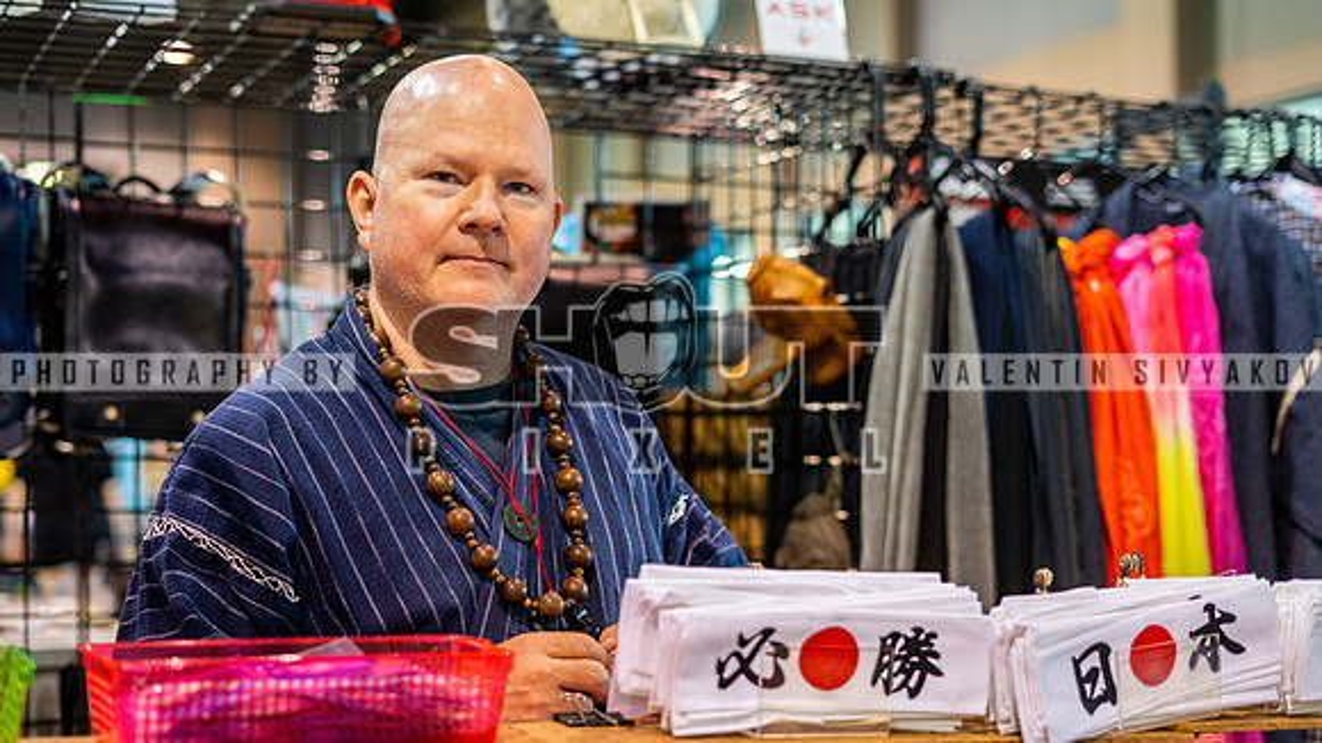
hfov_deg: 39.0
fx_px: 1864
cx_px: 660
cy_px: 397
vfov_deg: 22.5
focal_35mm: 53
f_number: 2.5
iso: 2000
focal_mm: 50
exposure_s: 1/320
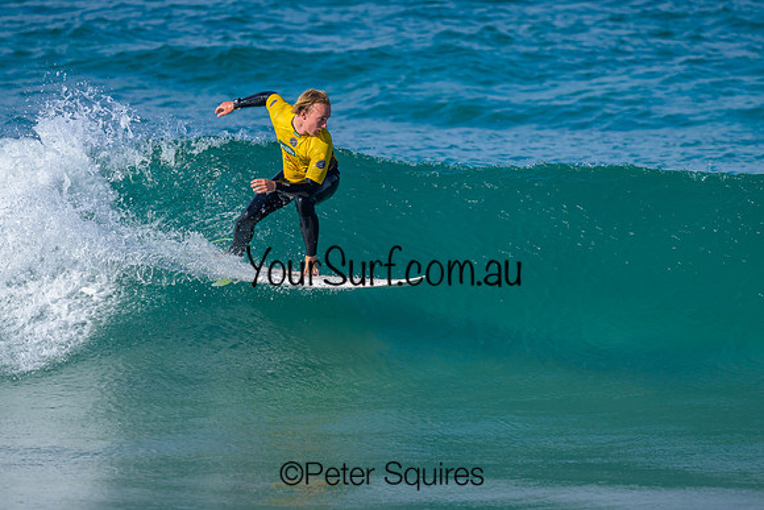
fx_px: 23315
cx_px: 404
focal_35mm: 1098
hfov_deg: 1.9
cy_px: 223
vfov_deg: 1.3
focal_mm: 800
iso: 450
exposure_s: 1/2000
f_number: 6.3
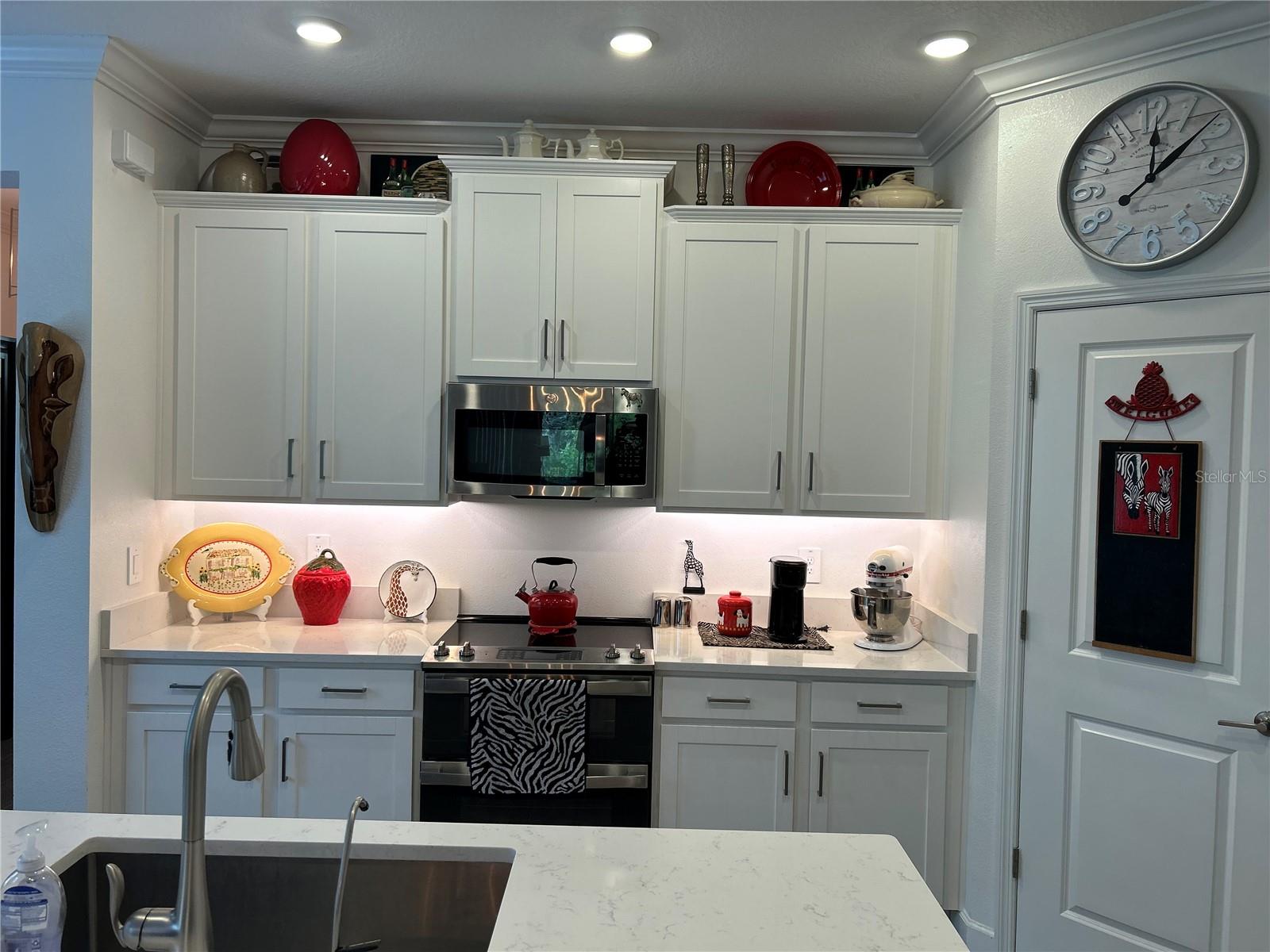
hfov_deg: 67.3
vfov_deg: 53.1
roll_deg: -1.8
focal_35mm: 26
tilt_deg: -1.4
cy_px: 476
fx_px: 954
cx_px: 635
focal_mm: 5.7
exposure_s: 1/120
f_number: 1.5
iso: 50
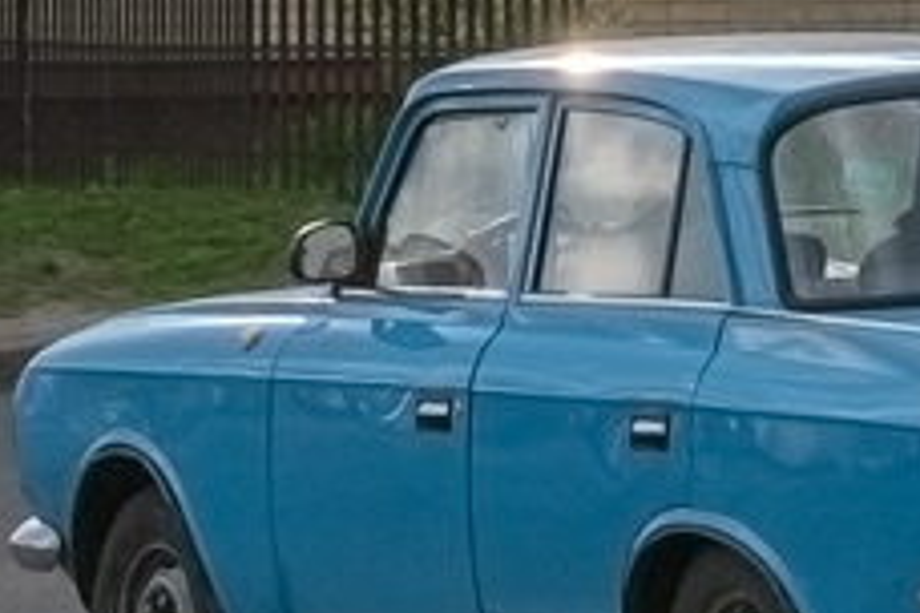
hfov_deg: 4.8
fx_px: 11014
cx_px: 1001
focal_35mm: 431
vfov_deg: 3.2
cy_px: -490
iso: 400
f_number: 5.6
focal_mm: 48
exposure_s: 1/1600
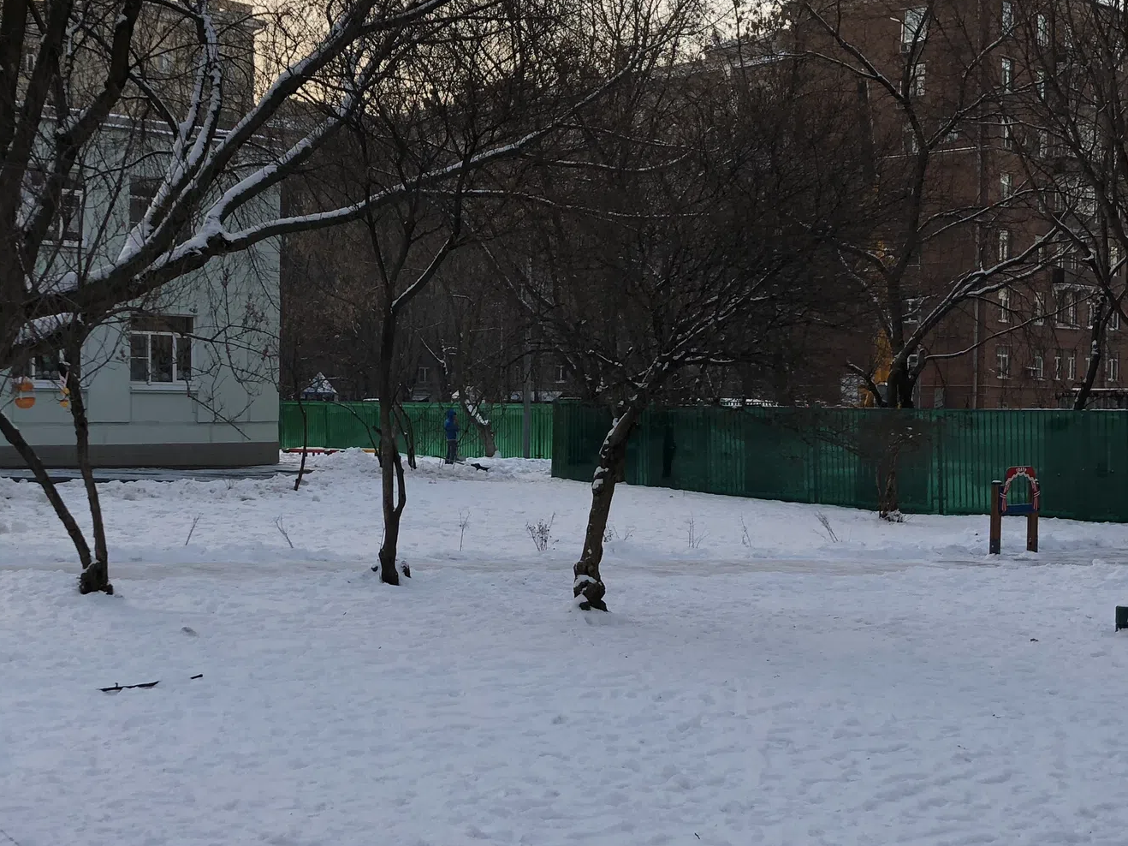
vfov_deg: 28.5
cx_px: 471
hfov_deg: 37.4
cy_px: 450
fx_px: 1662
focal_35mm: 51
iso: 20
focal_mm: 4
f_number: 1.8
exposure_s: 1/231
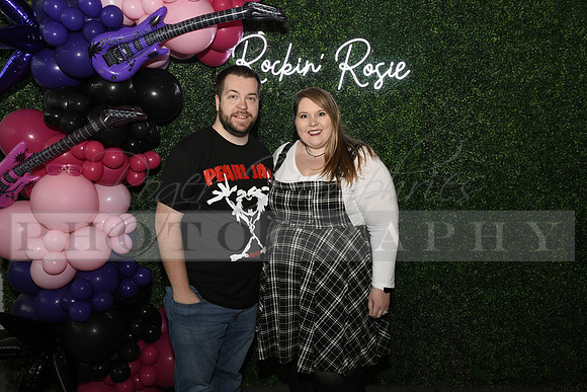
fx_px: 506
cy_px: 196
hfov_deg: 60.3
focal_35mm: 31
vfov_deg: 42.3
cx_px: 294
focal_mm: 31
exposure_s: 1/60
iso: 500
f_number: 6.3
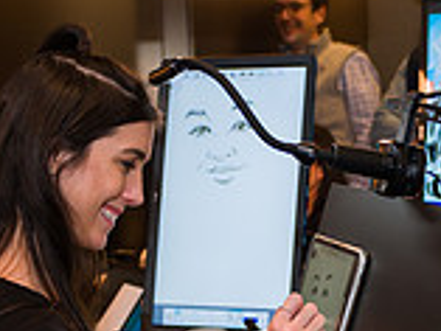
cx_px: 337
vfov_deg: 16.9
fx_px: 1084
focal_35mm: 85
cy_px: 362
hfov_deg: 22.8
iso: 400
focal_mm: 24
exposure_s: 1/200
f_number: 3.2
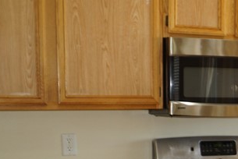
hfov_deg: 18.3
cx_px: 378
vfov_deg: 13.7
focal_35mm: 96
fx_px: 635
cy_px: 207
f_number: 4
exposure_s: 1/60
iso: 250
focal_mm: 18
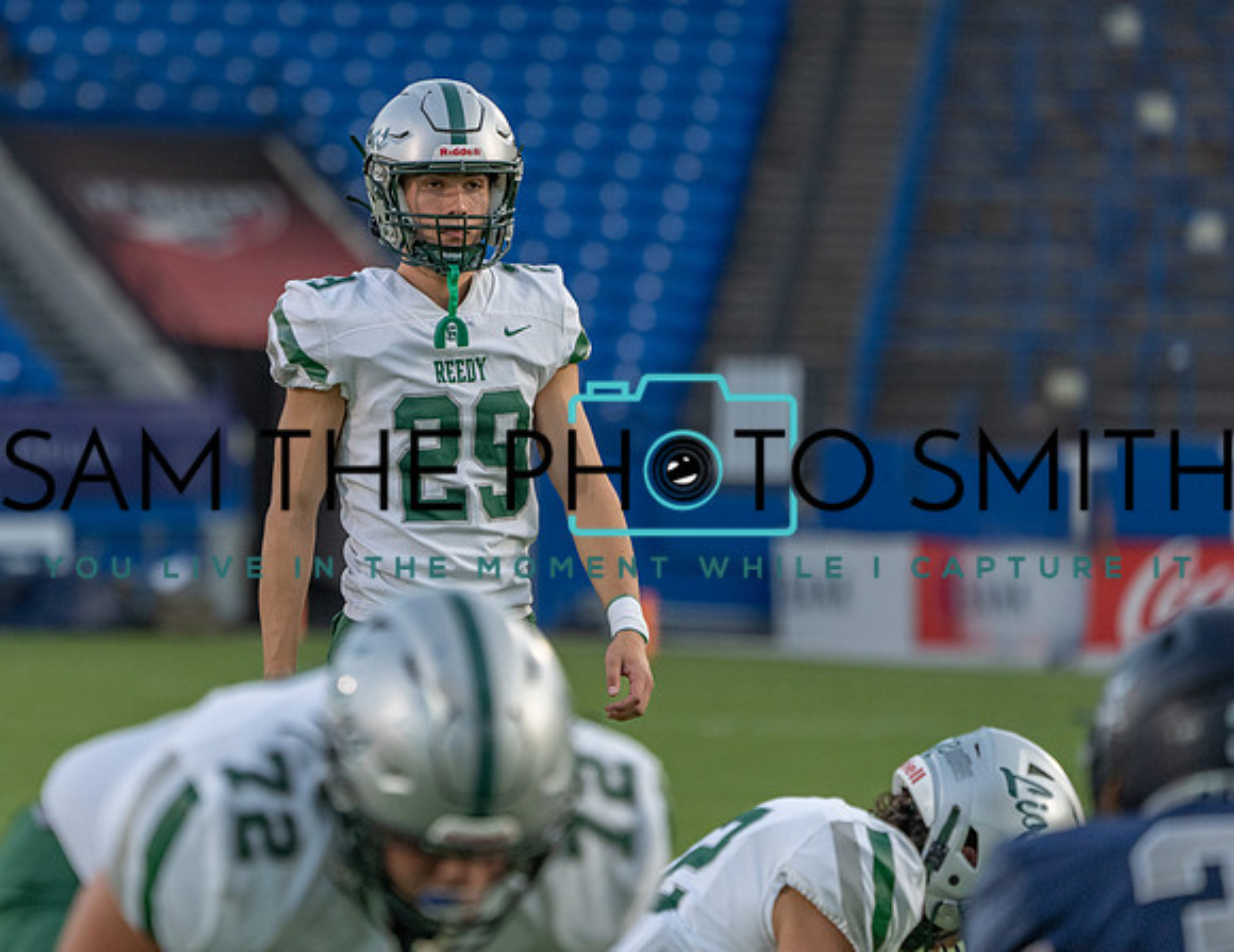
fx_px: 15053
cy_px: 393
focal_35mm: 418
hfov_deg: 4.7
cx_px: 422
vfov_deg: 3.6
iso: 2000
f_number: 5.6
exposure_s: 1/1250
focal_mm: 318
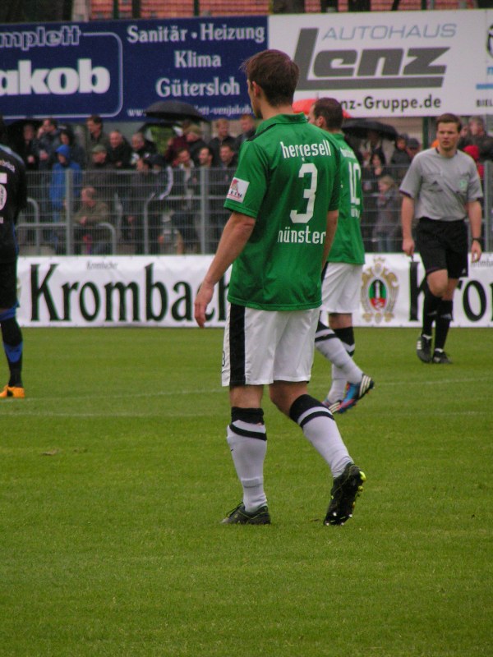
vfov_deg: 5.2
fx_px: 7216
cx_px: 246
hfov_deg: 3.9
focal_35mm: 380
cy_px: 328
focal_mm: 58
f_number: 3.5
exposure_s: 1/400
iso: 200
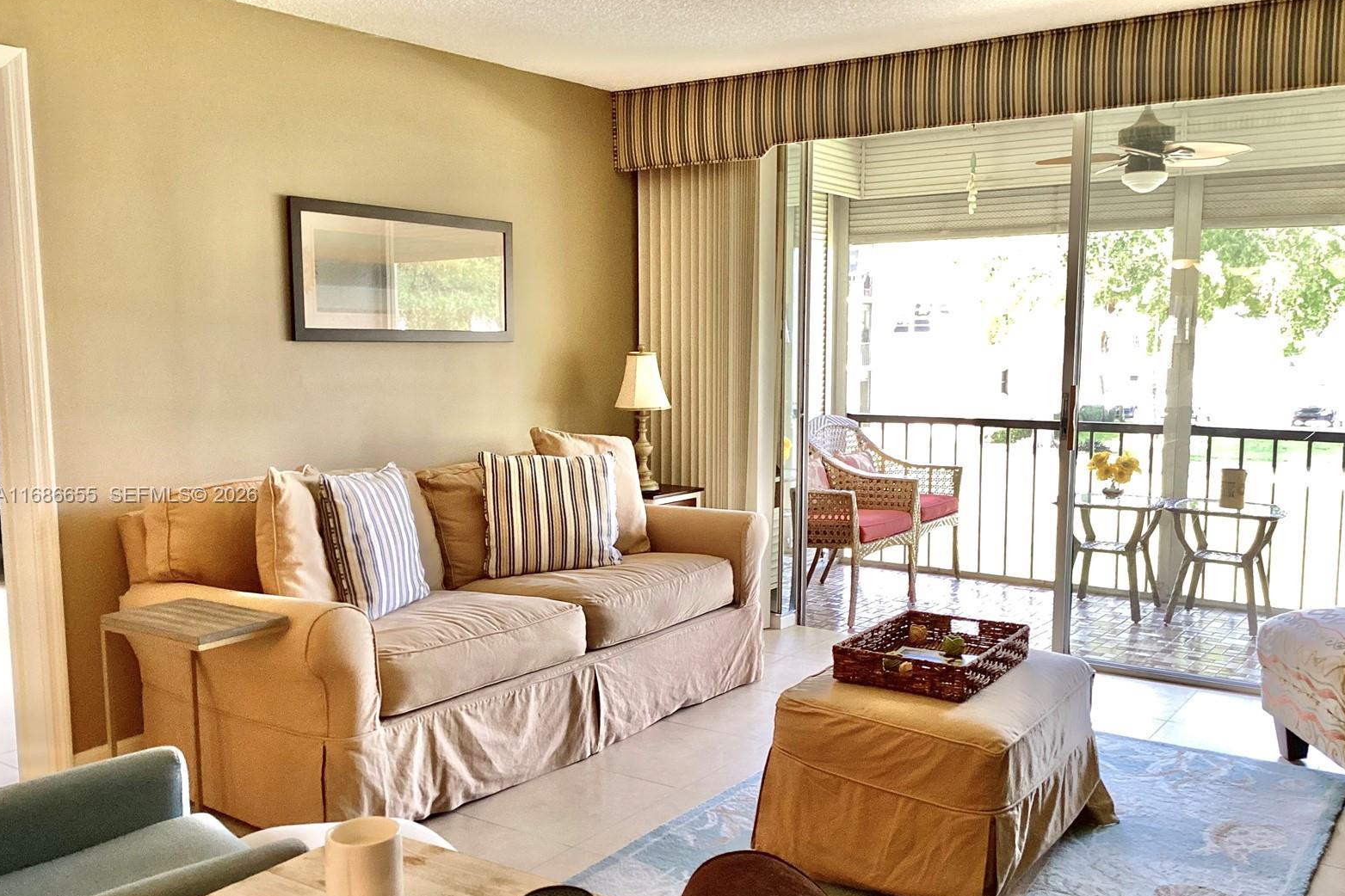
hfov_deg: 57.2
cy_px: 496
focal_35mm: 33
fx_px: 1233
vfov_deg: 39.9
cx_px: 678
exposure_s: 1/50
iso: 100
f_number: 2.4
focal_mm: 3.3
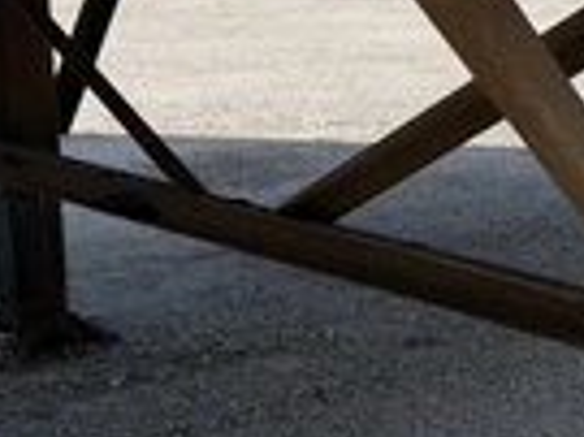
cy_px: 242
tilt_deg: -14.7
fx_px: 1197
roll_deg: -2.2
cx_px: 506
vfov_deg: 20.7
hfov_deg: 26.6
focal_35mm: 71
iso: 80
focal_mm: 6.76
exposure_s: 1/3953
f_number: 1.78
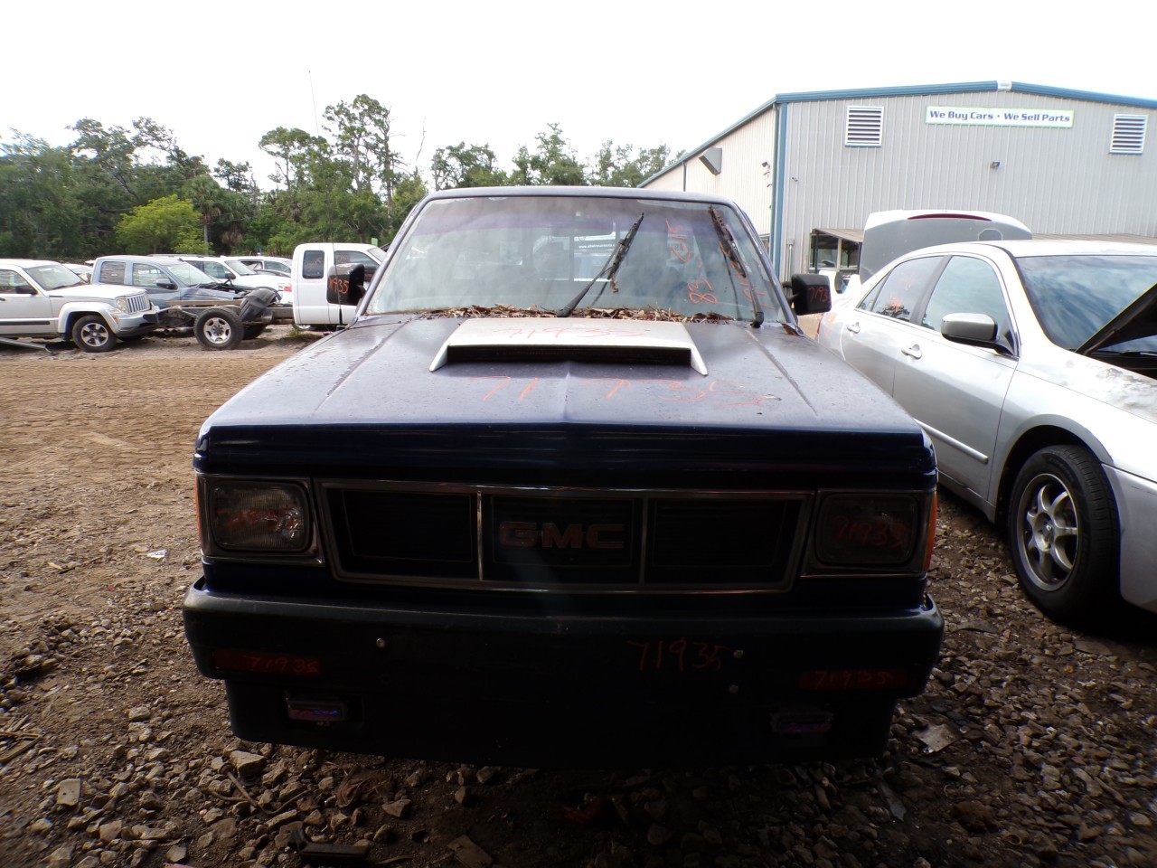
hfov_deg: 71.6
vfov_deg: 56.8
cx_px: 578
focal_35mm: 24
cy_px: 434
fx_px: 802
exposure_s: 1/110
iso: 100
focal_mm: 4.3
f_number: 4.4
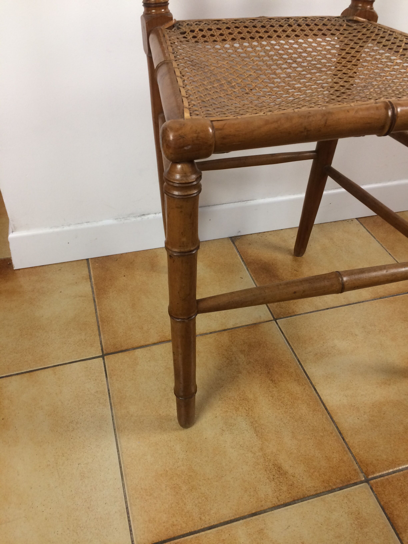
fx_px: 456
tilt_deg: -41.8
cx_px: 204
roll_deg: -2.6
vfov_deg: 61.7
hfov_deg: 48.2
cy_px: 272
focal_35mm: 29
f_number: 2.2
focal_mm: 4.15
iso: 100
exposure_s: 1/33
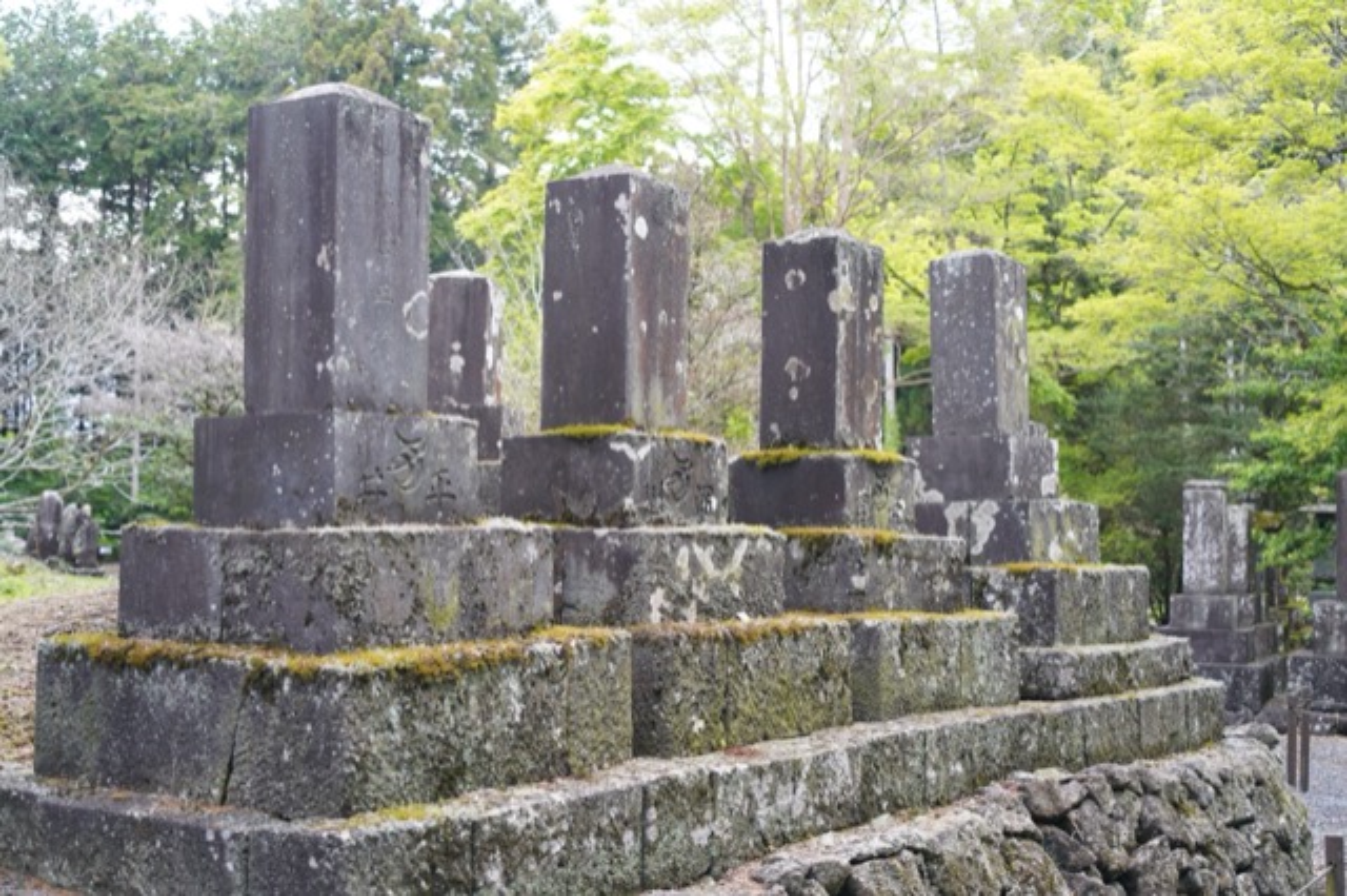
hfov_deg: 41.9
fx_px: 1758
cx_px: 674
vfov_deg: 28.6
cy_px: 448
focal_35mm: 47
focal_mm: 47
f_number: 4.5
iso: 400
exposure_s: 1/80
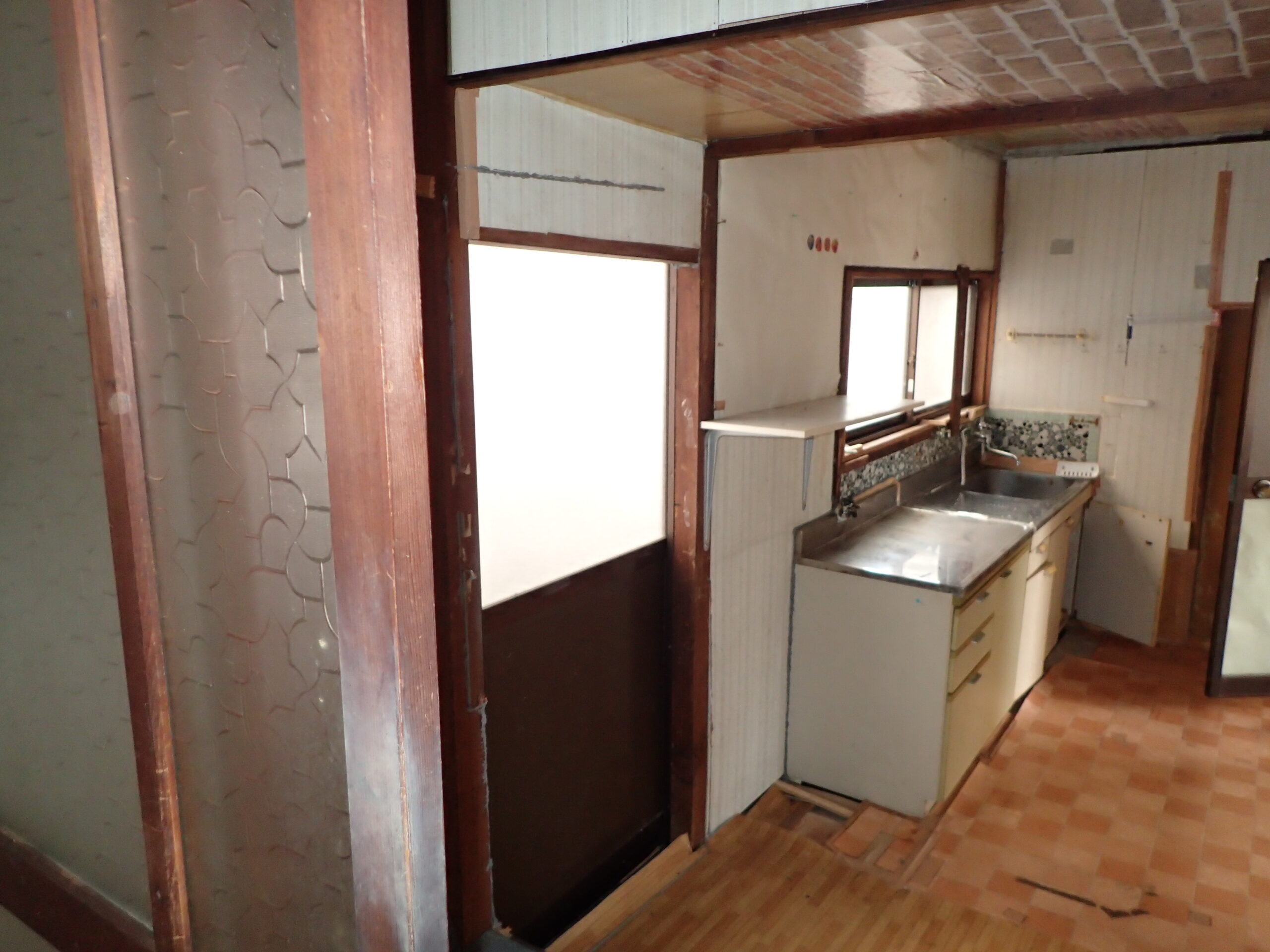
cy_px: 476
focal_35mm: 25
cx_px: 635
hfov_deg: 69.4
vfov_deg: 54.9
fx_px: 917
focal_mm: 4.5
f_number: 2
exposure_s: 1/30
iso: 400
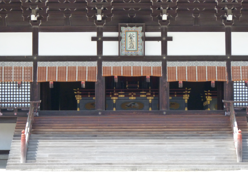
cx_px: 124
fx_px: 1404
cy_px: 93
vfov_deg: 7.6
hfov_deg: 10.1
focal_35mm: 196
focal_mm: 32.1
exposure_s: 1/200
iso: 250
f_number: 4.5
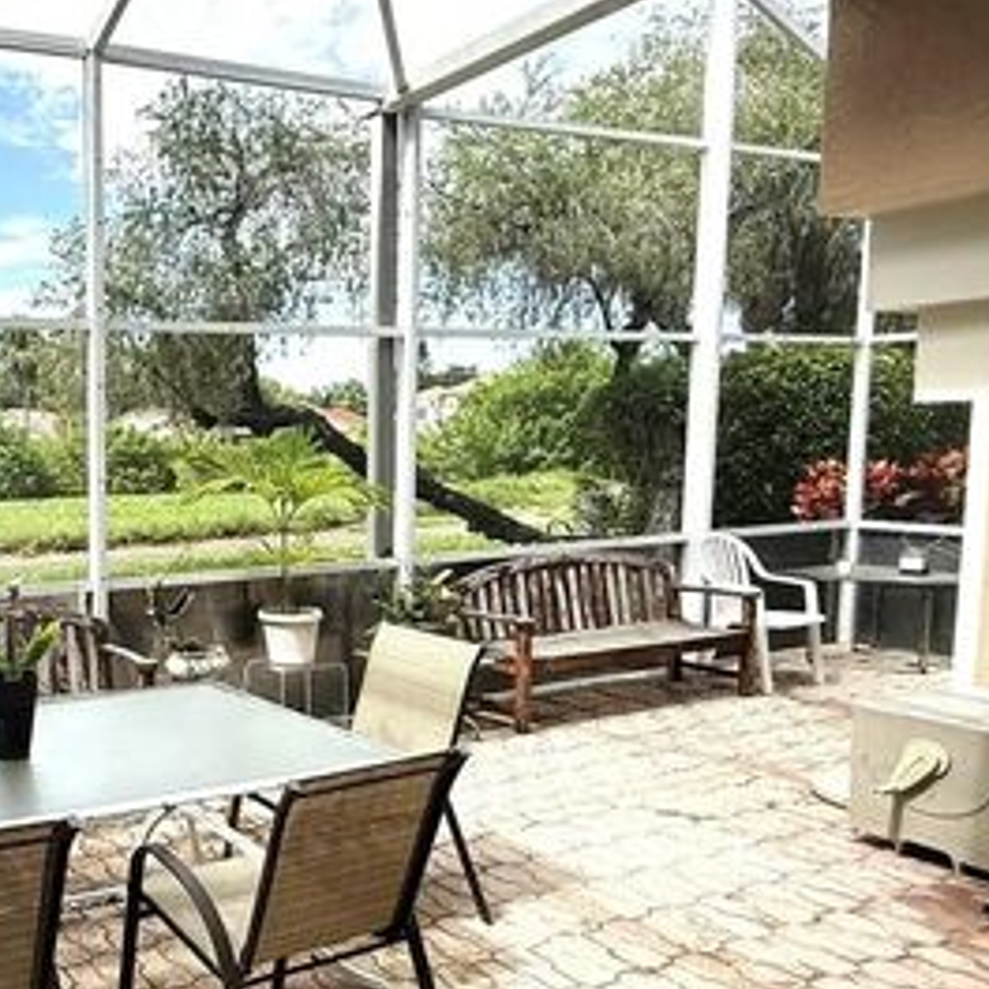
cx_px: 11
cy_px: 539
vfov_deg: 54.0
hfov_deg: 45.9
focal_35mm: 30
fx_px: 970
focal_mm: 2.22
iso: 50
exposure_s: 1/709
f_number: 2.2
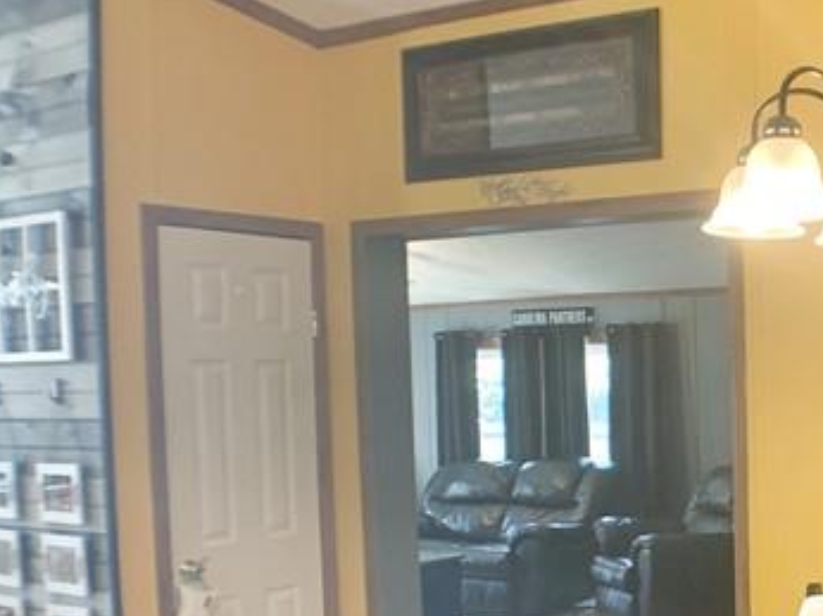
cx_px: 887
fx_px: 1829
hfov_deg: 23.9
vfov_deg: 18.8
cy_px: 530
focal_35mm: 77
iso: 160
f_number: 1.8
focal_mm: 4.25
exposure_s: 1/60
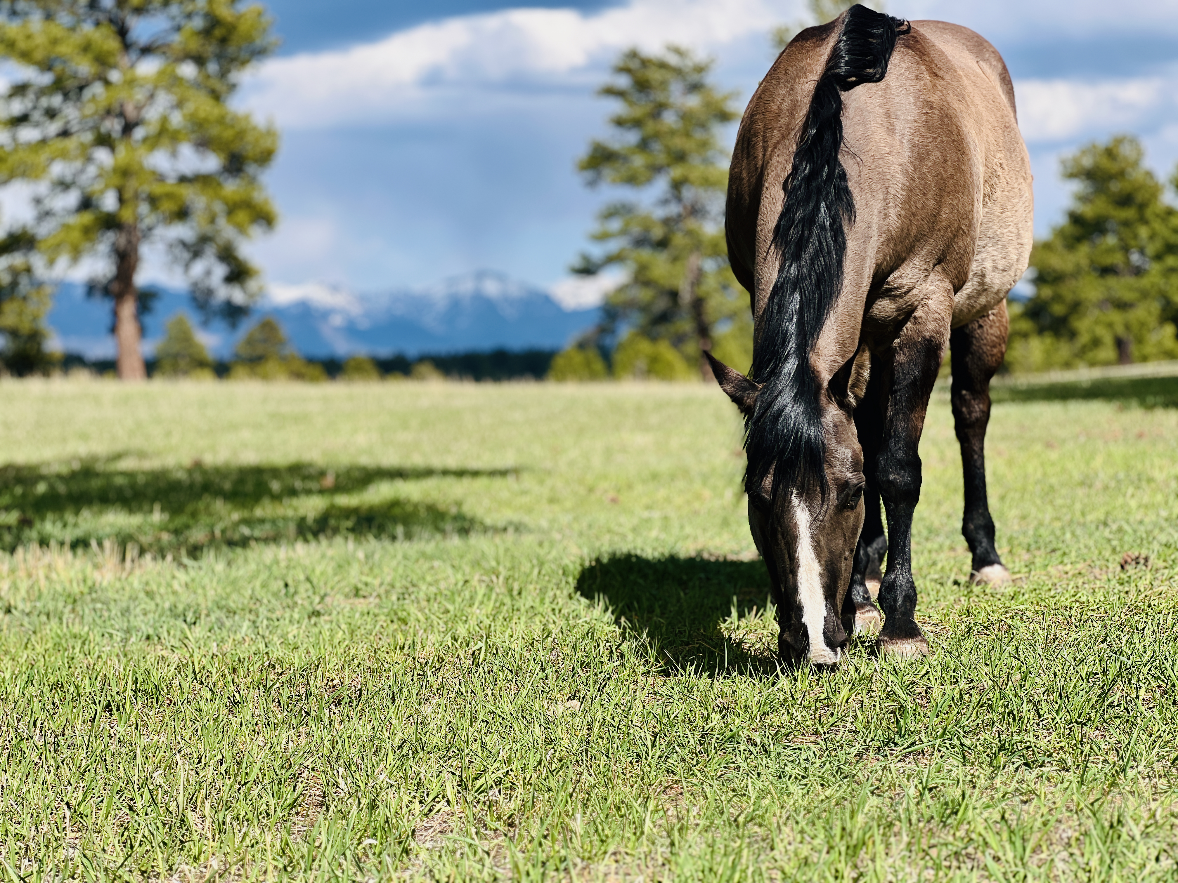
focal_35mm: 77
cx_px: 589
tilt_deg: -0.4
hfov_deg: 25.3
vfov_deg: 19.1
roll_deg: +3.2
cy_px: 442
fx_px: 2620
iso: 32
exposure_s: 1/713
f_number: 2.8
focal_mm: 9
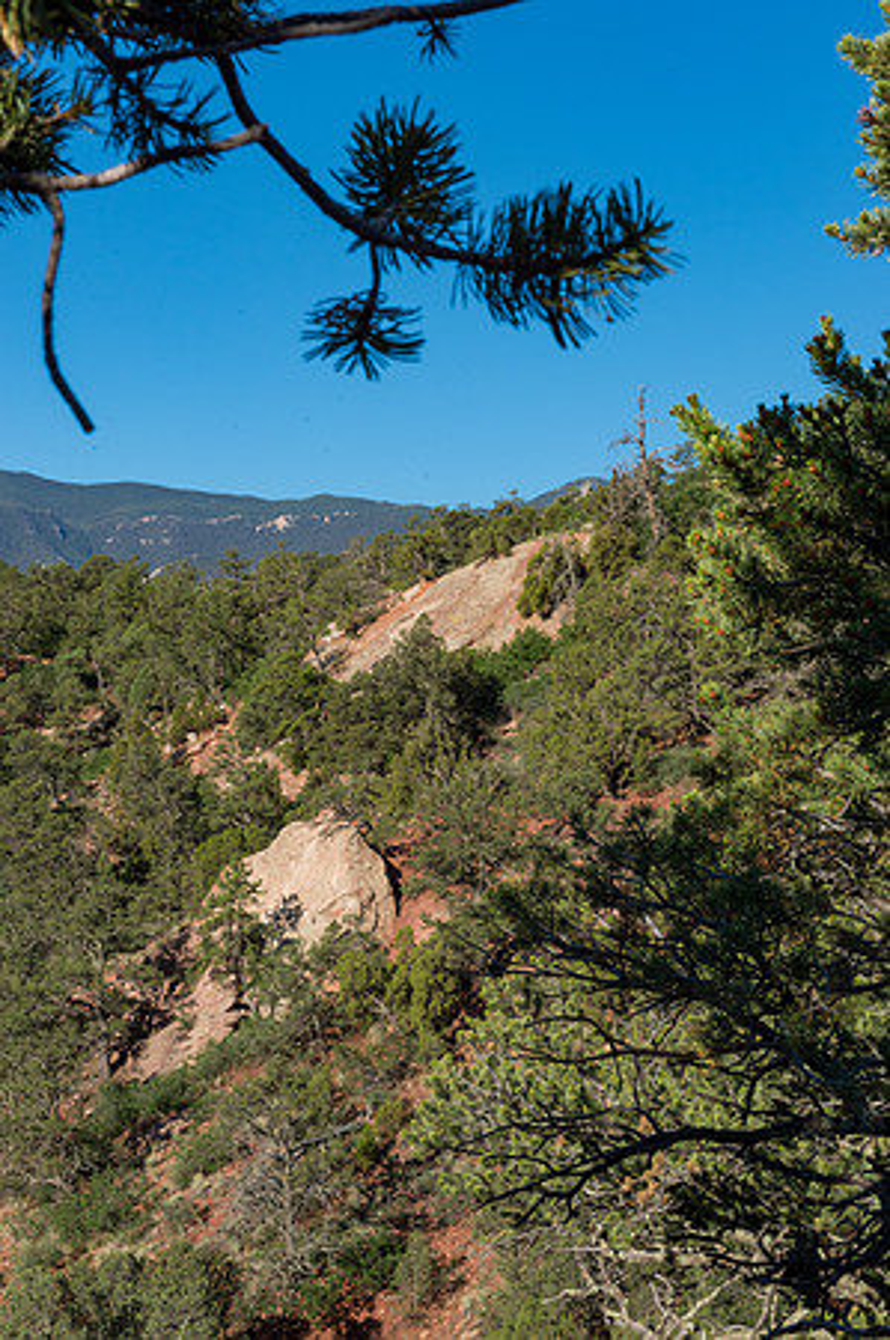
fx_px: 2156
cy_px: 670
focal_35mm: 58
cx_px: 445
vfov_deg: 34.5
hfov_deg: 23.3
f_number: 22
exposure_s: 1/160
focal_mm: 58
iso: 560
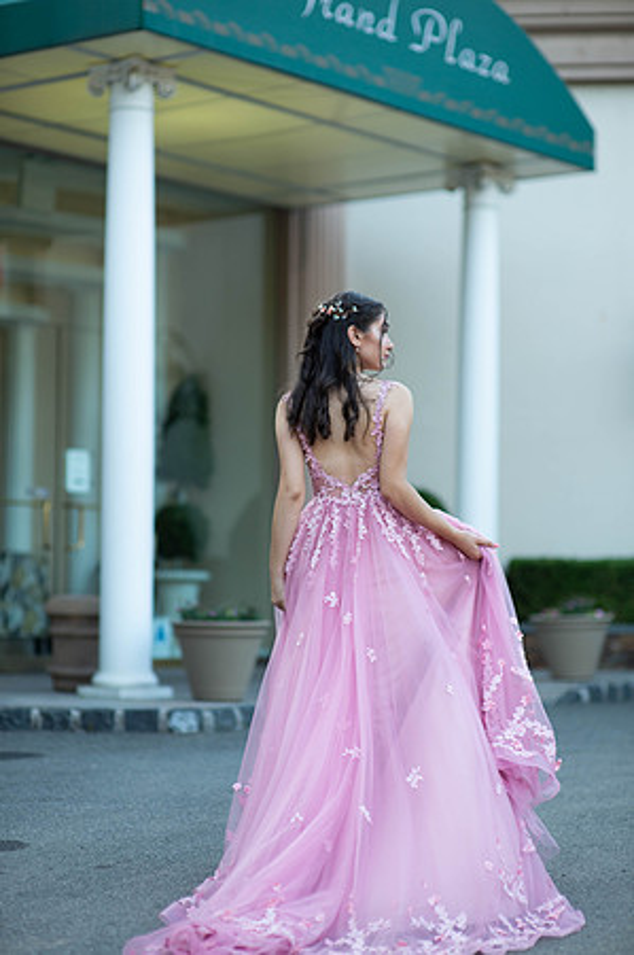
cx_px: 317
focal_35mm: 85
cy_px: 478
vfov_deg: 23.9
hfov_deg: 16.0
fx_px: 2250
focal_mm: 85
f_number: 2
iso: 250
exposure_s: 1/640
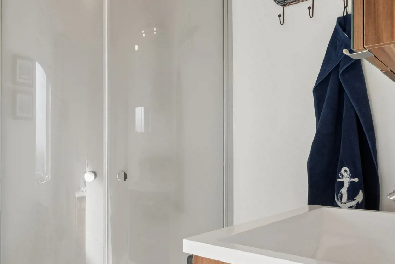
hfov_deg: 58.8
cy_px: 149
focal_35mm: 31
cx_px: 130
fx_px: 340
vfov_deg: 42.2
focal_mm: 12
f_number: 8
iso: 200
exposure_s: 1/400
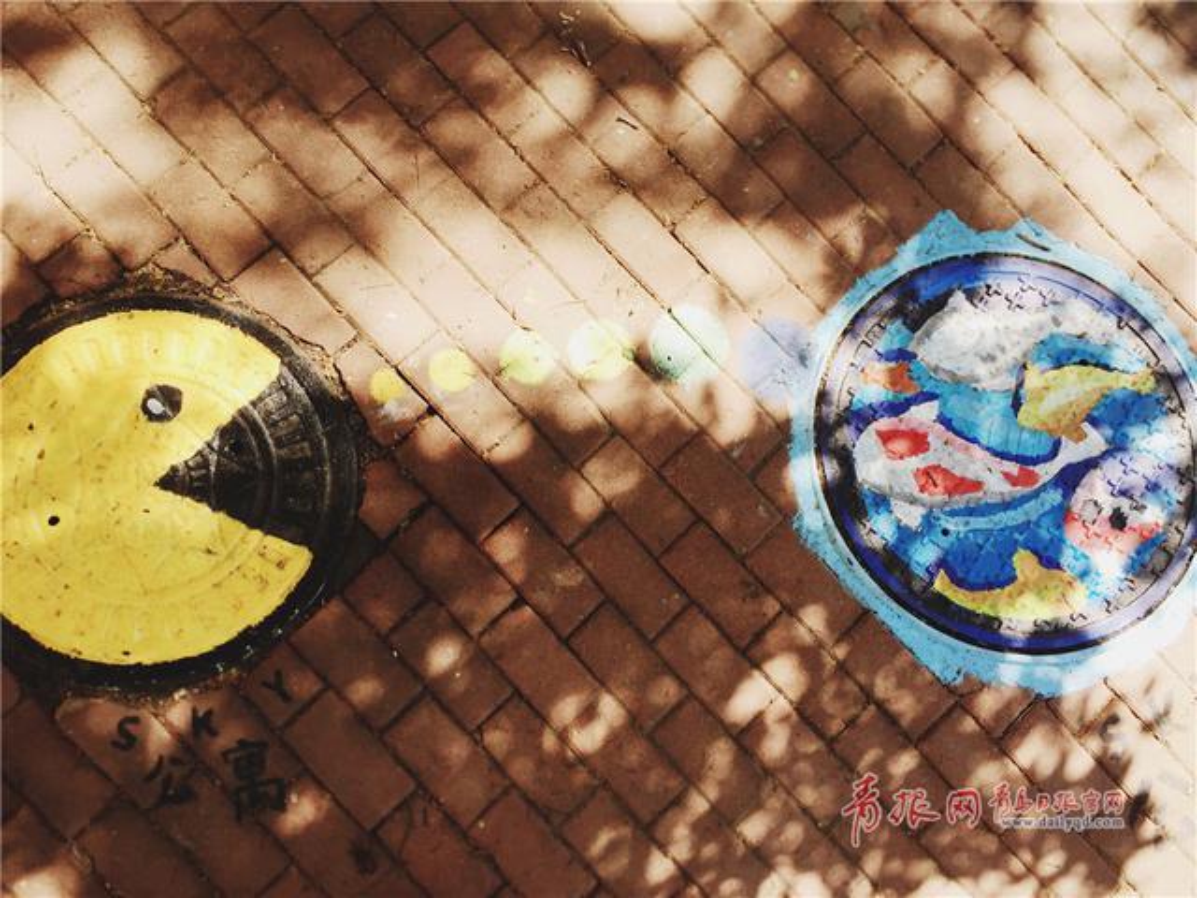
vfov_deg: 48.2
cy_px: 449
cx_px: 598
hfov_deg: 61.7
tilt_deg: -76.3
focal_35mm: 29
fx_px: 1003
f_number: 2.2
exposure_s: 1/534
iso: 32
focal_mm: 4.15
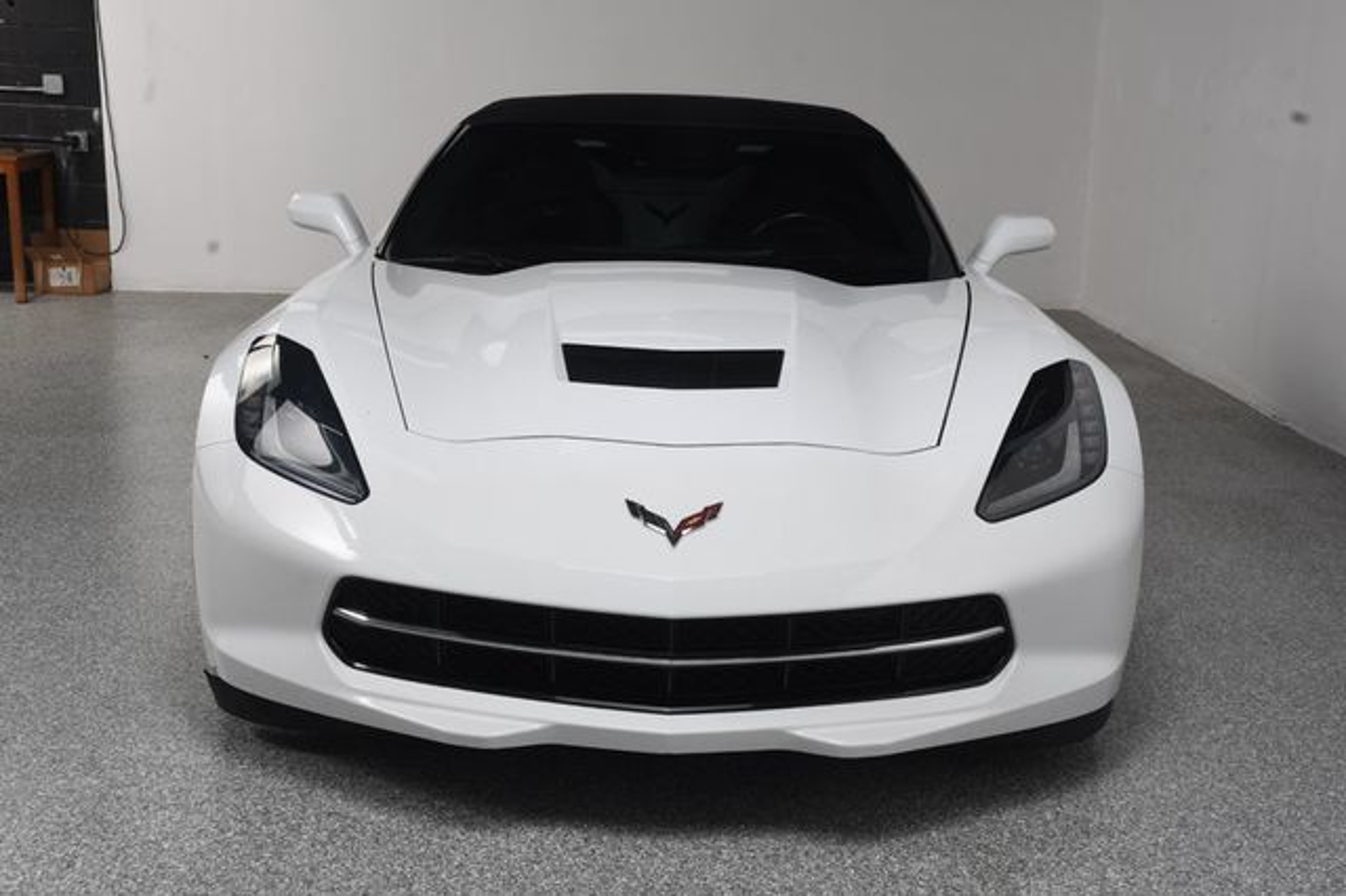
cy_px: 448
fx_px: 1794
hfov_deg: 41.1
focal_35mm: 48
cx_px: 673
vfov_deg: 28.0
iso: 100
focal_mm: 32
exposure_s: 1/160
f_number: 13
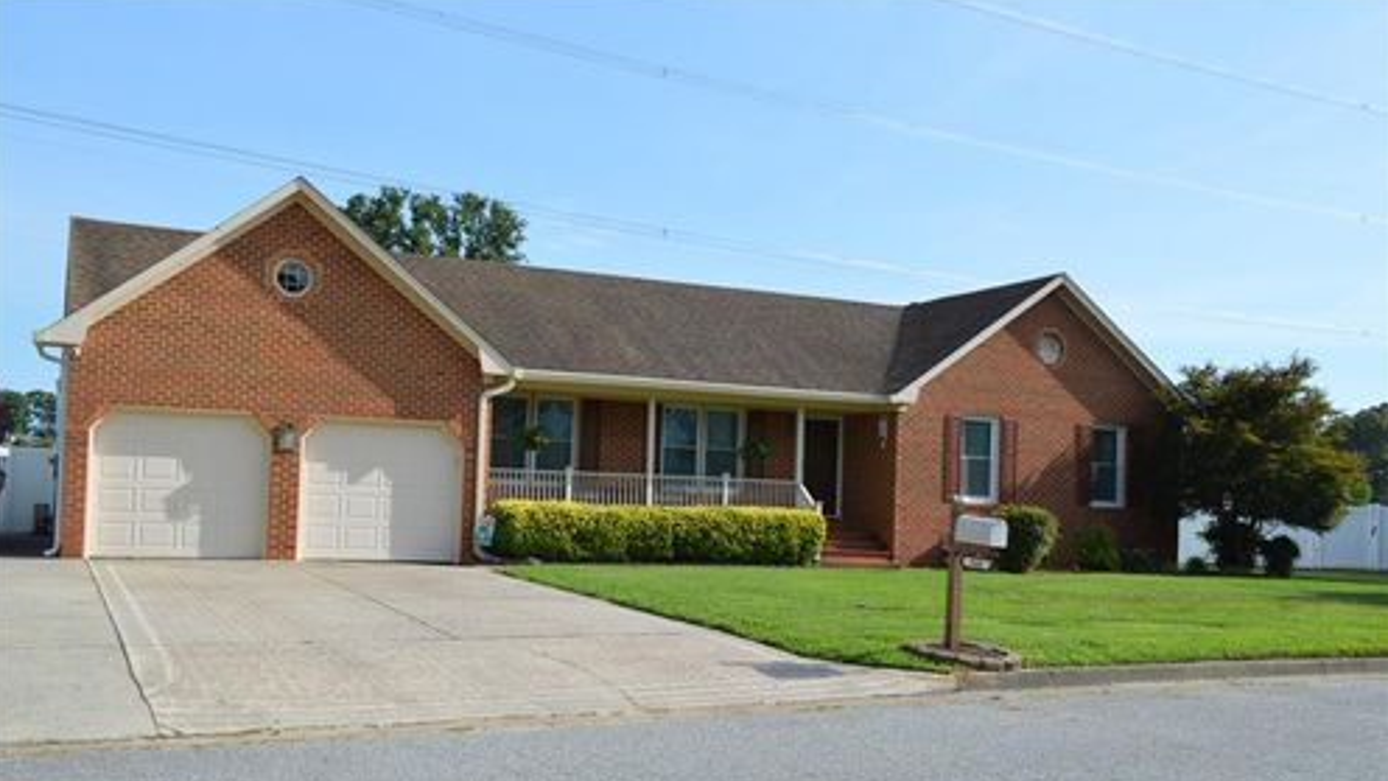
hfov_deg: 52.8
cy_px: 453
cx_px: 691
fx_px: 1399
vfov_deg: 31.1
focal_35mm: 38
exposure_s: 1/250
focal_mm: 24
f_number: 8
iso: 100
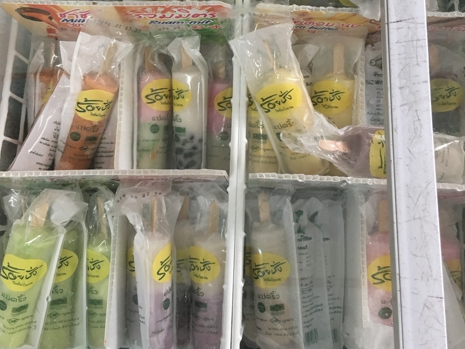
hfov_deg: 47.9
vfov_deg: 36.2
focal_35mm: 39
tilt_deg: -74.2
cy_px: 102
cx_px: 233
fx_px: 524
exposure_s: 1/33
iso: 160
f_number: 2.2
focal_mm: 4.15
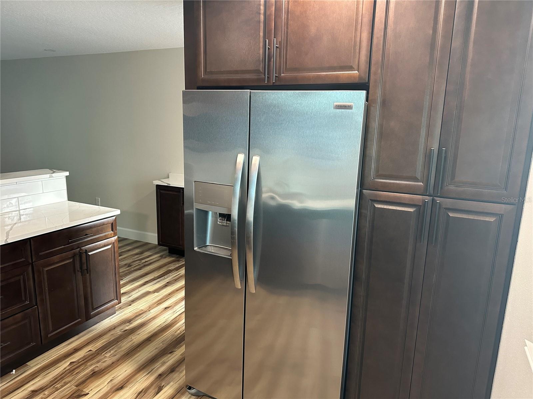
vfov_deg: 56.8
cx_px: 266
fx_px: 370
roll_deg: -2.2
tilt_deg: -12.0
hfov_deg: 71.6
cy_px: 200
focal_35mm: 24
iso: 320
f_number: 1.78
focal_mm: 6.86
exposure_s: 1/60
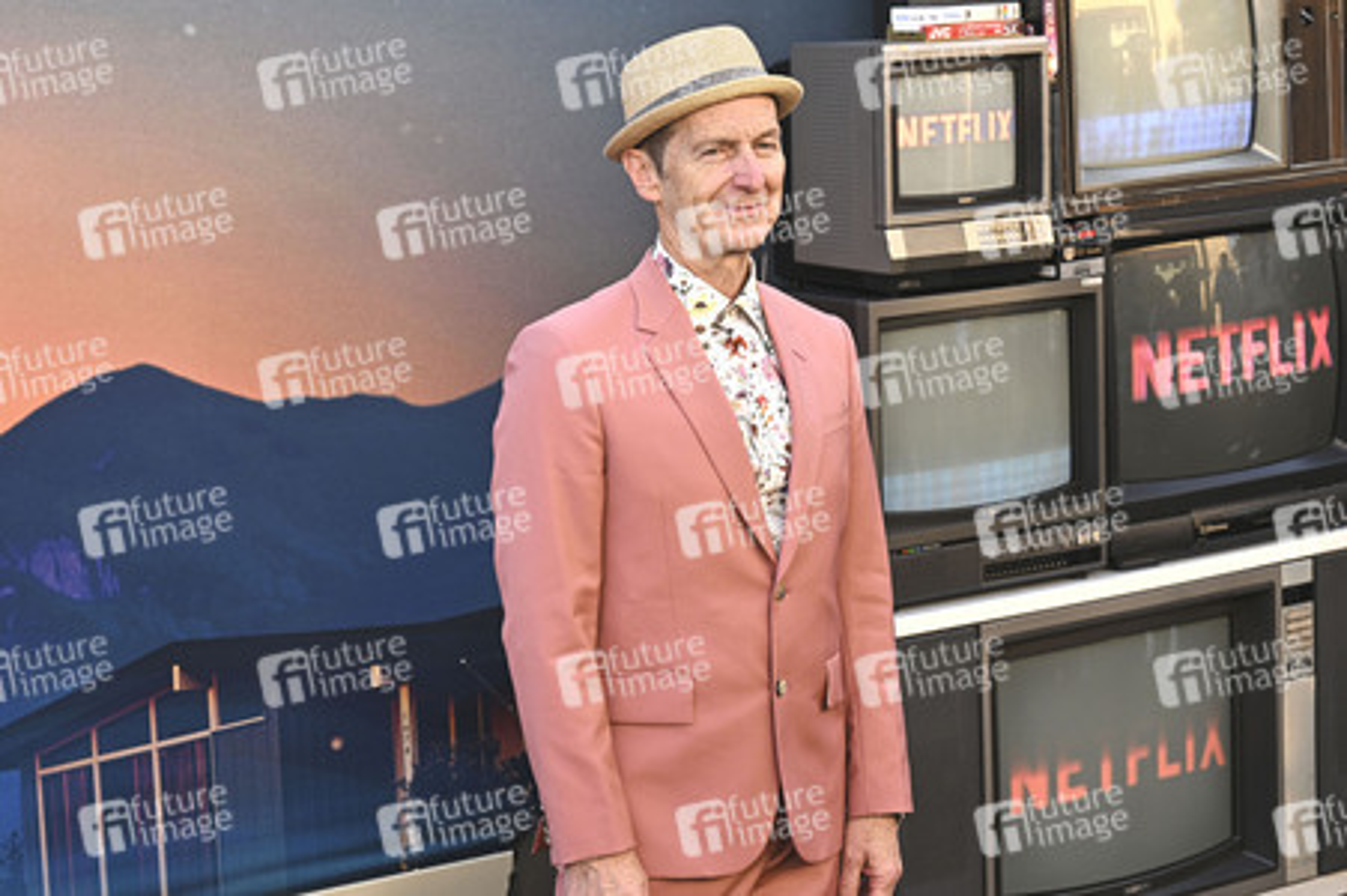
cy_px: 448
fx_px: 2542
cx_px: 674
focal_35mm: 68
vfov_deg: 20.0
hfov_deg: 29.7
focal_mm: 68
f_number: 7.1
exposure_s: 1/320
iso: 500
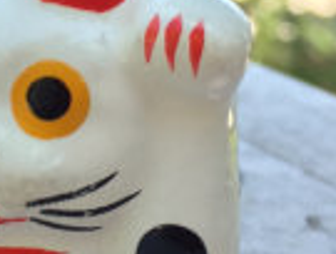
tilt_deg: -11.7
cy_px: 56
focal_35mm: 131
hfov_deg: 14.2
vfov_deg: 11.3
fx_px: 1275
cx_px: -149
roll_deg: -2.3
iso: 32
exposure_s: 1/235
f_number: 2.2
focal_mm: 4.15
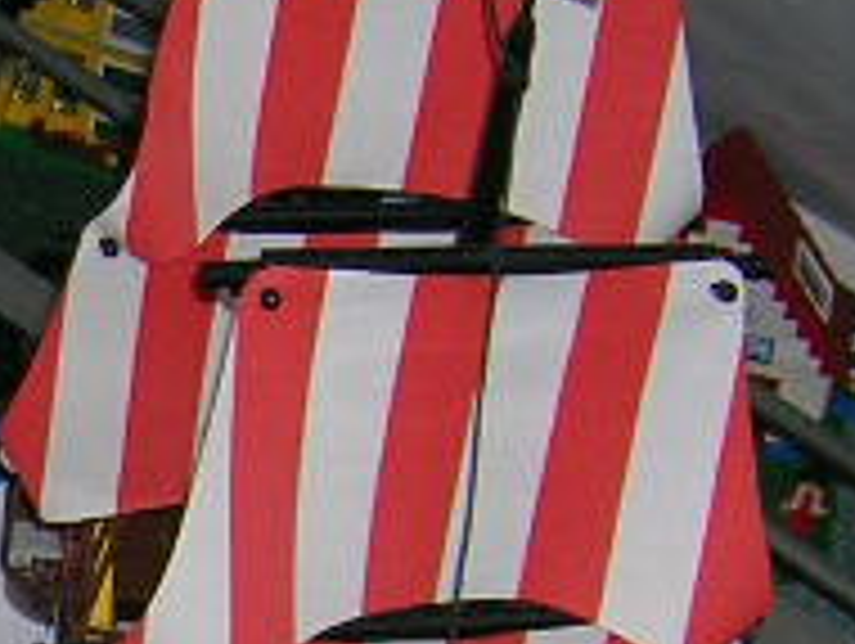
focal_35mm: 183
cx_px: -603
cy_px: 797
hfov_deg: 10.3
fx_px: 4526
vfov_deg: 8.0
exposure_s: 1/60.1
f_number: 2.9
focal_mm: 5.7
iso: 50
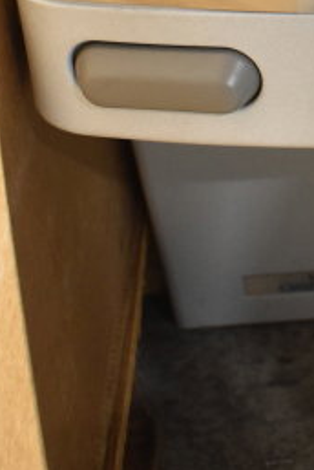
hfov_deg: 10.3
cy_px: -118
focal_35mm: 128
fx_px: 1670
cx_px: 502
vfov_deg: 15.3
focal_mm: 24
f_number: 4
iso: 1400
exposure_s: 1/40
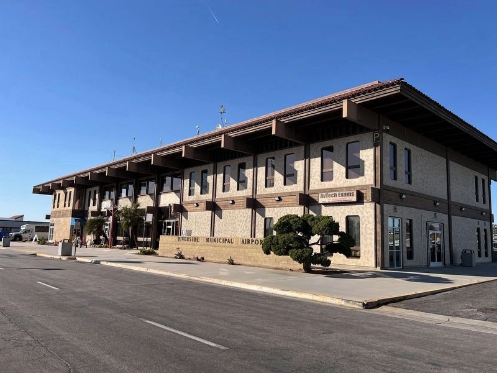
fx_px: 373
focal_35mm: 26
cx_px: 248
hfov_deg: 67.3
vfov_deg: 53.1
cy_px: 186
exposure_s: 1/3521
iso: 50
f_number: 1.6
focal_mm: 5.1
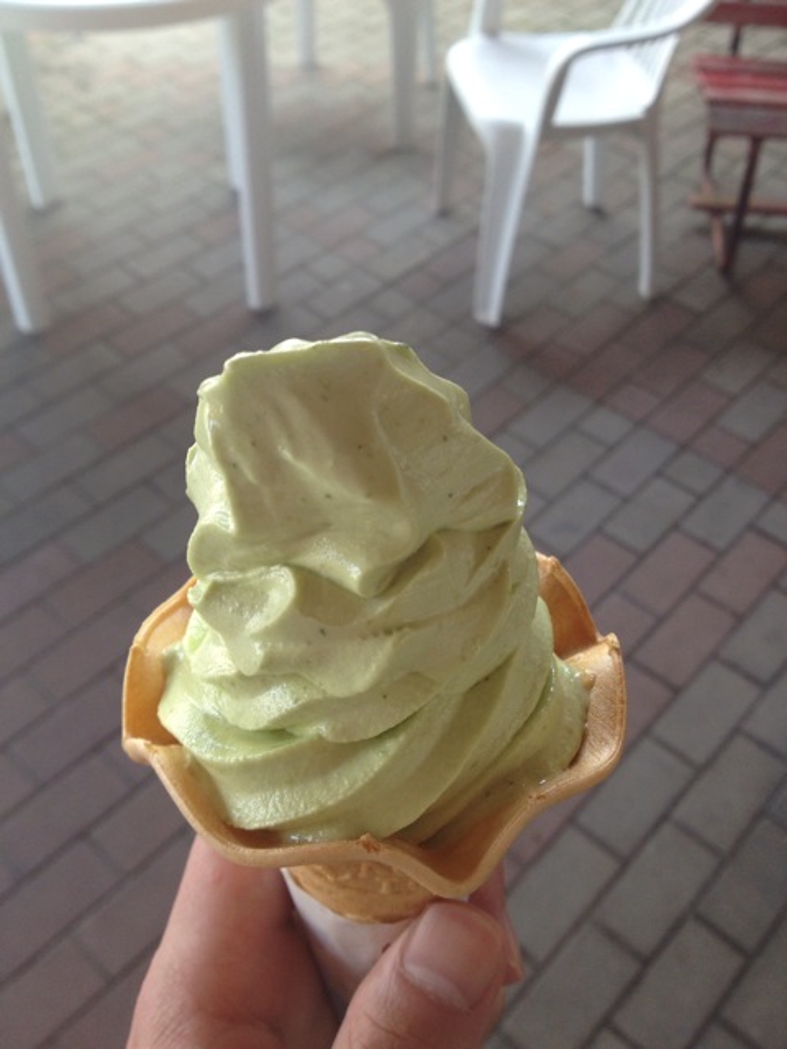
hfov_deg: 40.7
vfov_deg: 52.6
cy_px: 524
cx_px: 394
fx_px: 1061
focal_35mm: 35
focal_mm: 4.28
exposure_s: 1/120
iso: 80
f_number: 2.4
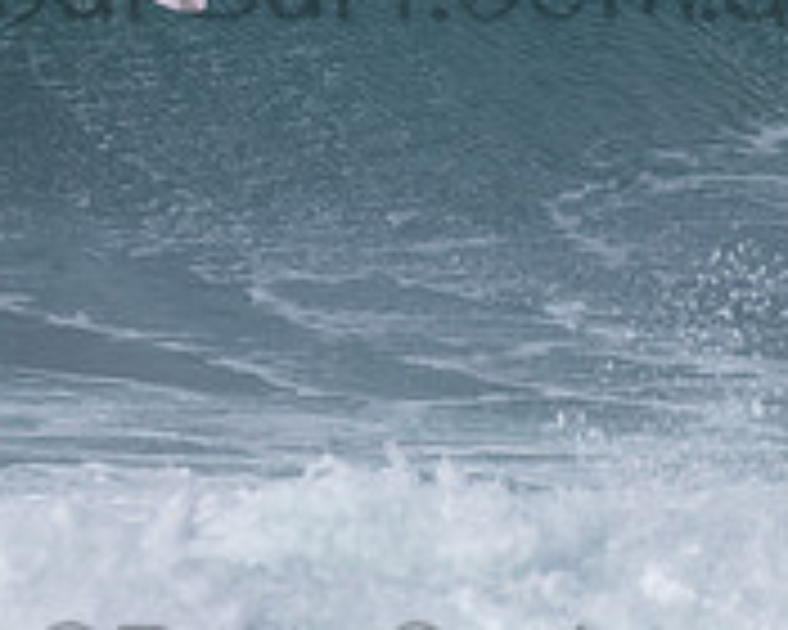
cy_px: -83
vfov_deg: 0.9
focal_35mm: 1674
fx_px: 39041
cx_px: 378
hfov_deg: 1.2
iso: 80
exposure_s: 1/1000
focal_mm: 500
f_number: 5.6
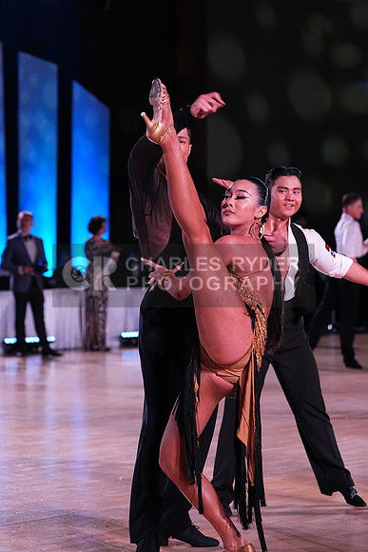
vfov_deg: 16.1
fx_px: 1946
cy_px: 276
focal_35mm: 127
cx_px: 184
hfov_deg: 10.8
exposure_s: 1/320
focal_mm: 127
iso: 4000
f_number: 5
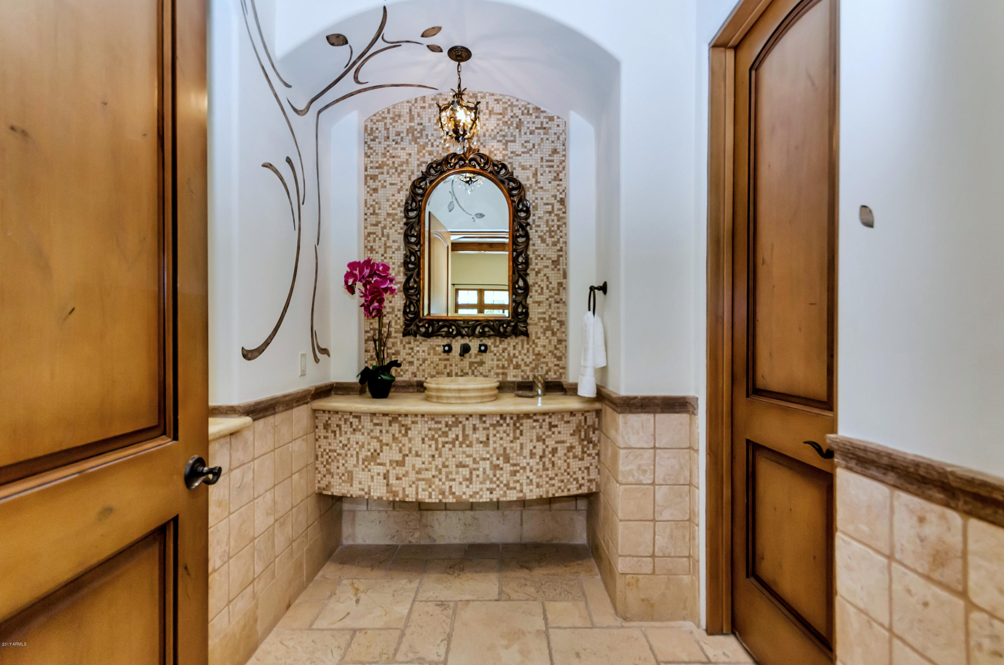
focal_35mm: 15
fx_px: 417
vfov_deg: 77.1
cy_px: 332
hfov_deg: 100.5
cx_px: 502
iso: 1000
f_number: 6.3
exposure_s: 1/60
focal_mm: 10
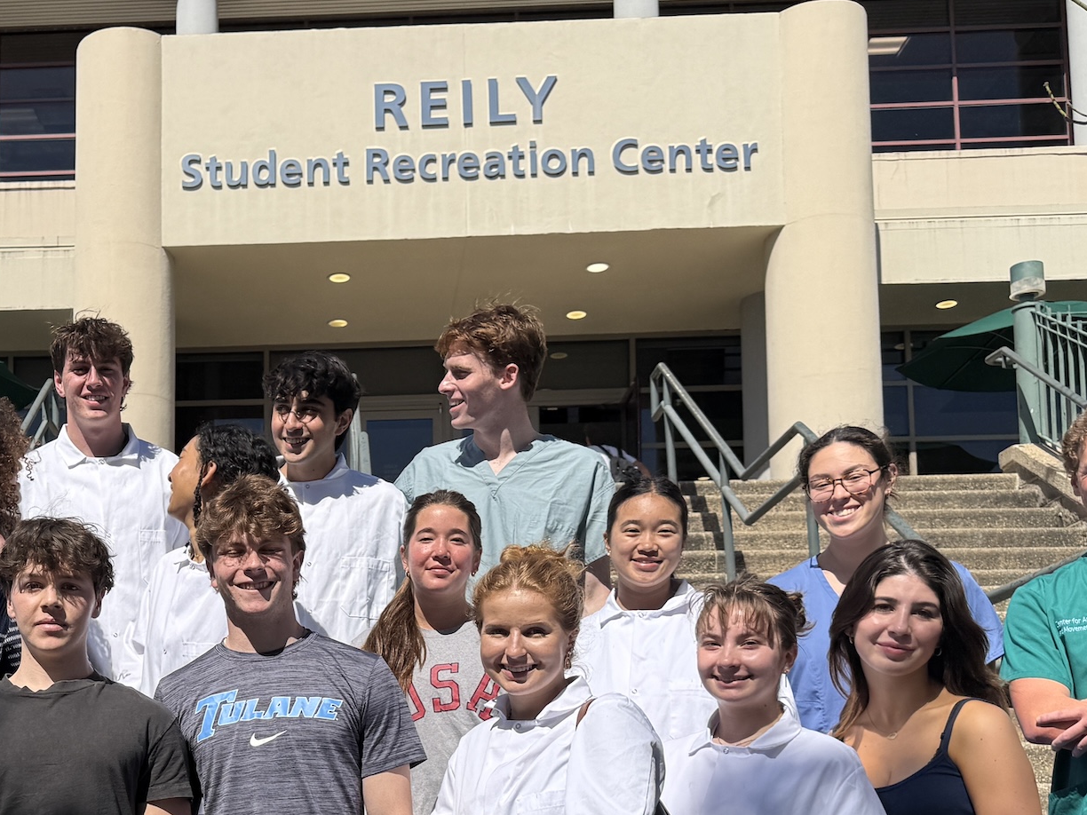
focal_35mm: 49
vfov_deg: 28.6
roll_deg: +0.5
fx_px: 1539
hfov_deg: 37.5
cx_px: 212
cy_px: 719
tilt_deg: +6.6
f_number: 1.78
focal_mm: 6.76
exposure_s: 1/7353
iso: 80
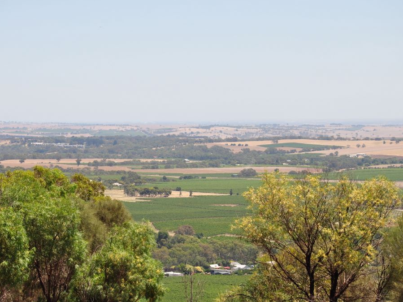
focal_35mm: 151
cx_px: 208
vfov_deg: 9.8
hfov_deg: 13.1
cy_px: 150
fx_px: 1758
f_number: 10
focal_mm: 92
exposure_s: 1/320
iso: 200
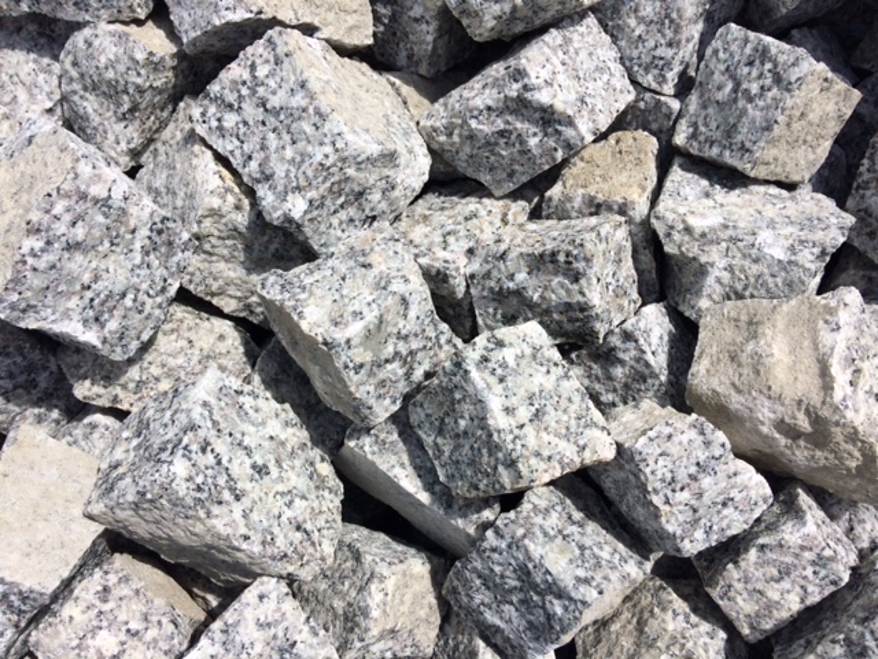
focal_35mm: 29
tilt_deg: -80.4
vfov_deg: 48.2
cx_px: 439
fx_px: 736
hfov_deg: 61.7
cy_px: 330
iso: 32
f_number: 2.2
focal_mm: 4.15
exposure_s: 1/3165
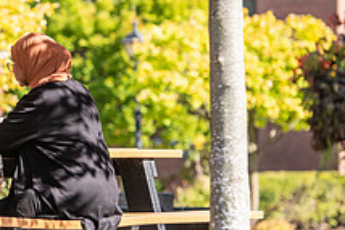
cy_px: 64
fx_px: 3385
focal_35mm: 353
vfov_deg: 3.9
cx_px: -95
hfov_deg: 5.8
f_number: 4
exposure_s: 1/400
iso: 160
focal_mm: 130
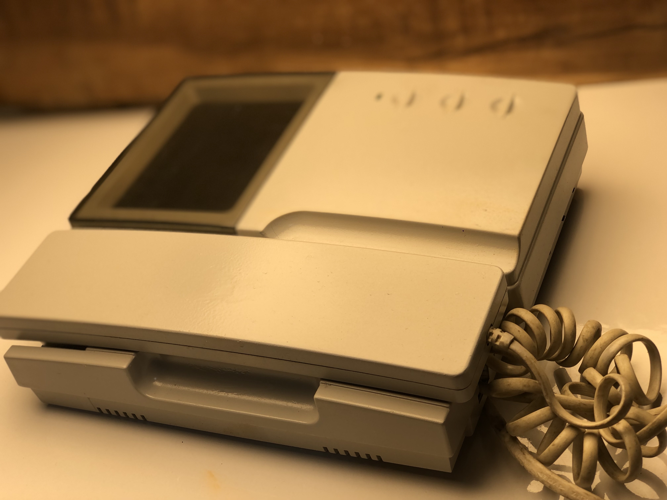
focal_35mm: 57
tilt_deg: -39.5
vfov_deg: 25.7
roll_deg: +15.4
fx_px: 1098
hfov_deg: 33.8
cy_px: 250
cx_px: 334
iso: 20
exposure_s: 1/100
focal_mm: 6.6
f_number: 2.8
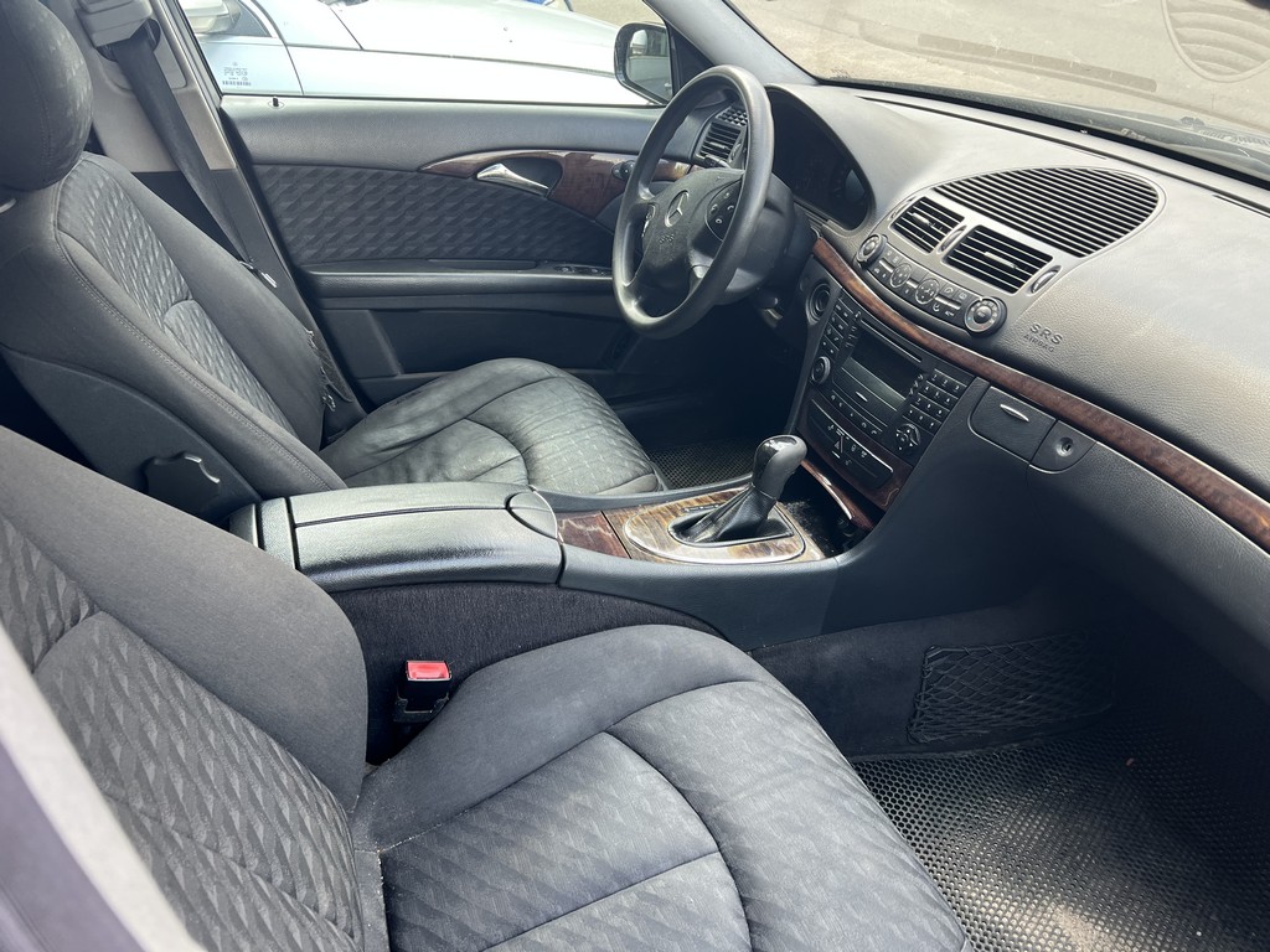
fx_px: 954
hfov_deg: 67.3
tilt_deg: -33.9
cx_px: 635
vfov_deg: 53.1
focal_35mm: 26
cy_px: 476
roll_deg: +0.6
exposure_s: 1/121
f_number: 1.5
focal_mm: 5.7
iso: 64
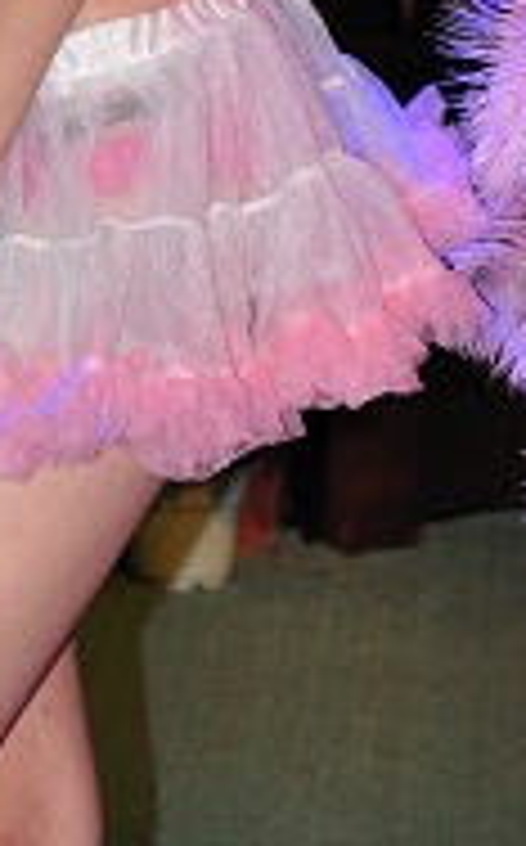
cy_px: -369
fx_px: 5821
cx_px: 119
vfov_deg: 8.2
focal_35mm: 253
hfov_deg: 5.2
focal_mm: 42
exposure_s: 1/160
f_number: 3.5
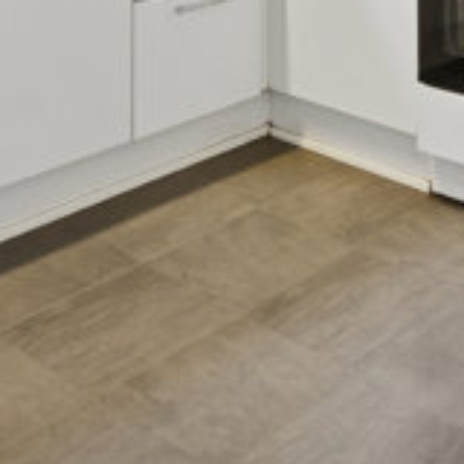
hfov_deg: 23.6
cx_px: 528
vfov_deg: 20.9
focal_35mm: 68
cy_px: -262
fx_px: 1031
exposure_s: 1/6
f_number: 7.1
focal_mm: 16
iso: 320
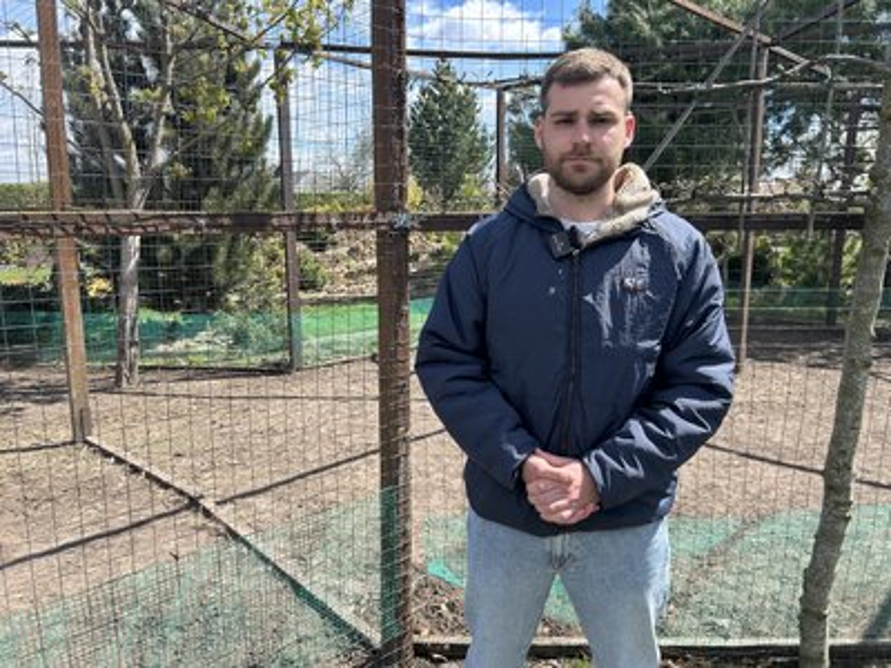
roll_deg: +0.9
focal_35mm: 26
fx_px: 669
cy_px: 334
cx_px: 446
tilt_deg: -10.6
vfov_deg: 53.1
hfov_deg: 67.3
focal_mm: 5.7
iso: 50
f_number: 1.5
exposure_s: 1/1488
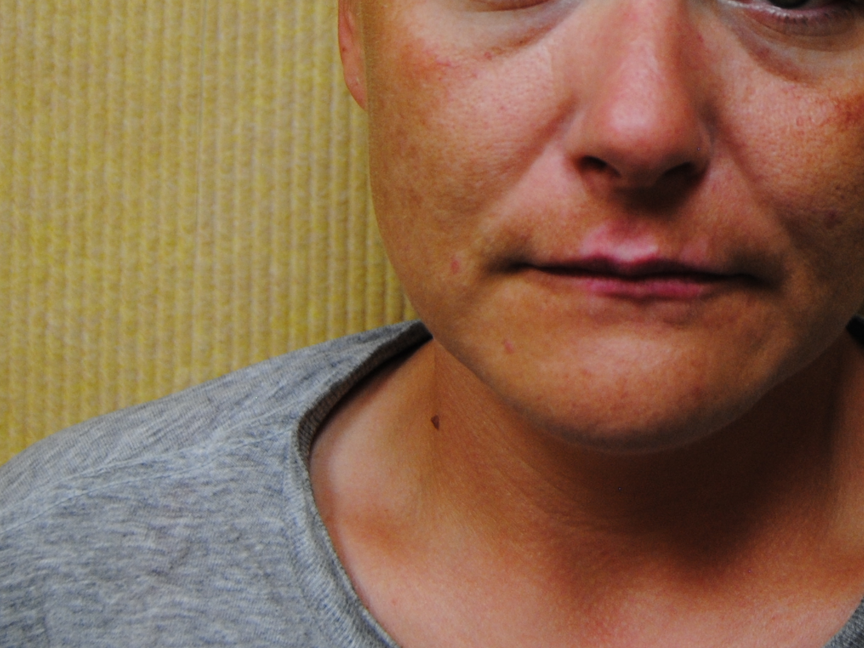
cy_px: 19
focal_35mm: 90
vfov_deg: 16.1
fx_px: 2254
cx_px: 807
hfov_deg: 21.1
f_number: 3.8
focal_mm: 23
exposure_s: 1/30
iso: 220
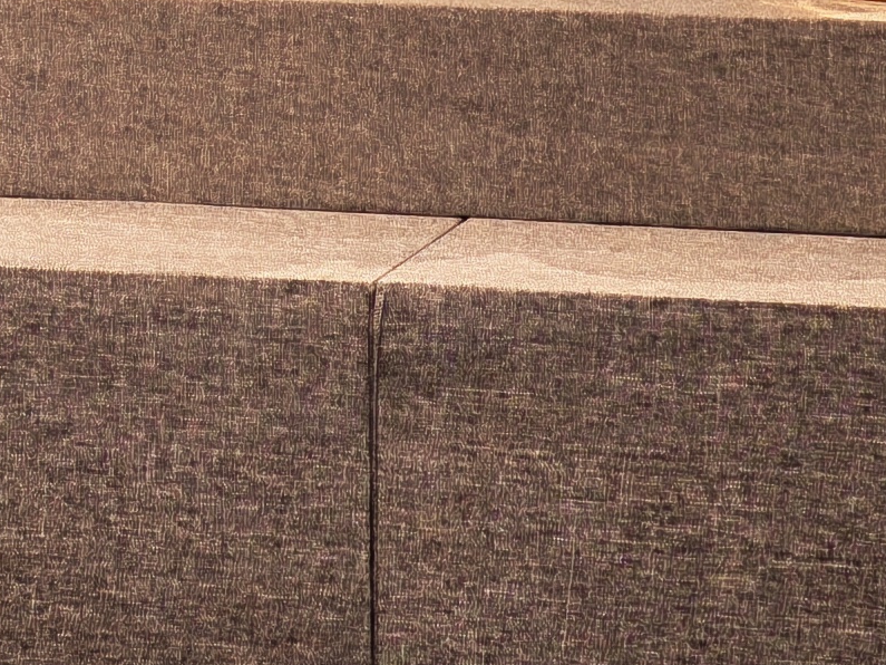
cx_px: 236
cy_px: -514
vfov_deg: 6.1
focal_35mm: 237
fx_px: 6065
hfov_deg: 8.3
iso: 160
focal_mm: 6.55
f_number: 1.6
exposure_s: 1/60
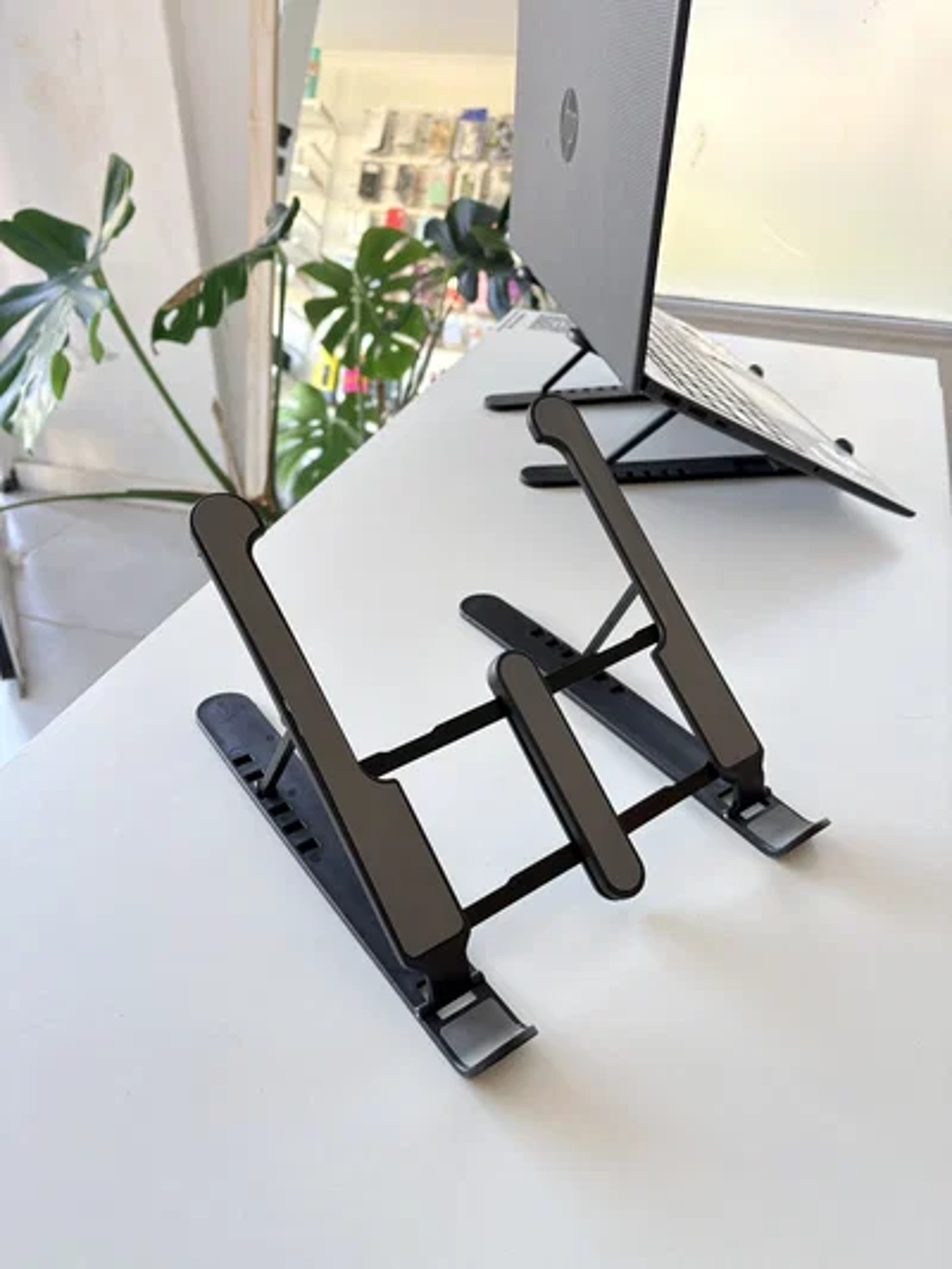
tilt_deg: -33.7
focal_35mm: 26
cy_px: 634
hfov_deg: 53.1
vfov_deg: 67.3
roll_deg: -1.1
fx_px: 953
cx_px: 476
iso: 125
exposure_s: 1/102
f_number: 1.6
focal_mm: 5.96
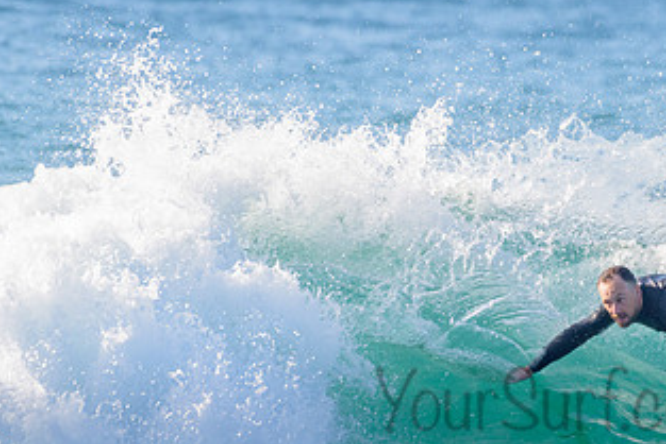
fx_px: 21025
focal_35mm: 1136
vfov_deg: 1.2
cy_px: 341
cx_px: 694
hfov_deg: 1.8
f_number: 5.6
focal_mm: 500
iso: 500
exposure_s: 1/2000
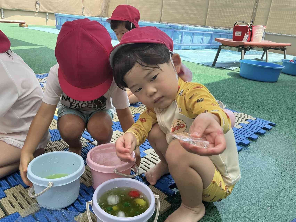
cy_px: 111
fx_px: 248
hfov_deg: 61.7
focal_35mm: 29
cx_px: 148
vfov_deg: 48.2
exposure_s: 1/353
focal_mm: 3
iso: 25
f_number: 1.8
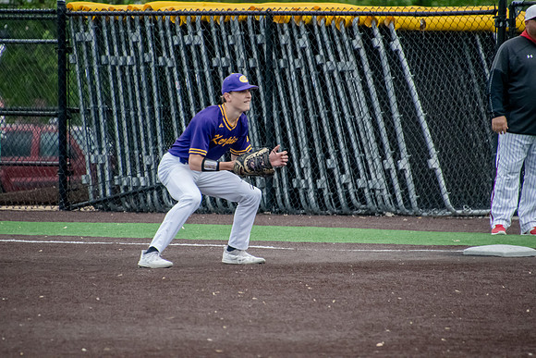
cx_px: 268
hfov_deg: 3.7
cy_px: 179
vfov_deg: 2.5
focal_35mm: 555
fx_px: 8265
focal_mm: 370
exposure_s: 1/2000
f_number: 6.3
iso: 2500
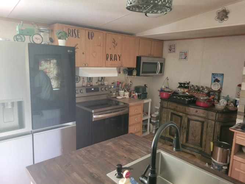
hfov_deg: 67.3
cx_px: 122
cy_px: 92
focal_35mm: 26
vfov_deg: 53.0
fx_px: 184
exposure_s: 1/24
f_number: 1.8
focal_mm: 5.4
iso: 640
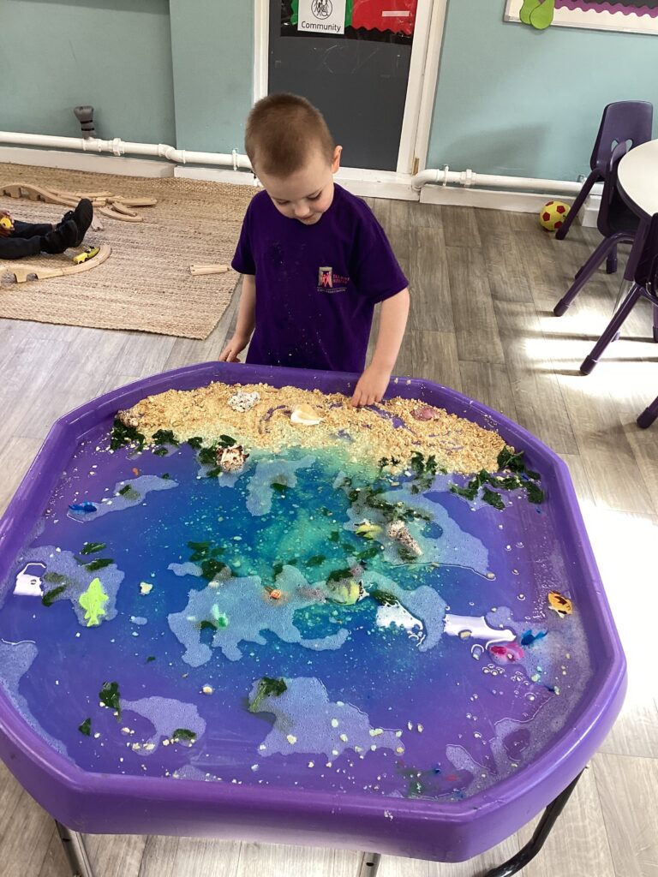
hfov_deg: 45.4
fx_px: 786
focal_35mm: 31
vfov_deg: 58.4
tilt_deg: -37.4
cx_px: 329
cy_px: 438
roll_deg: -4.0
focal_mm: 3.3
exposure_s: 1/50
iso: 50
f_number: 2.4
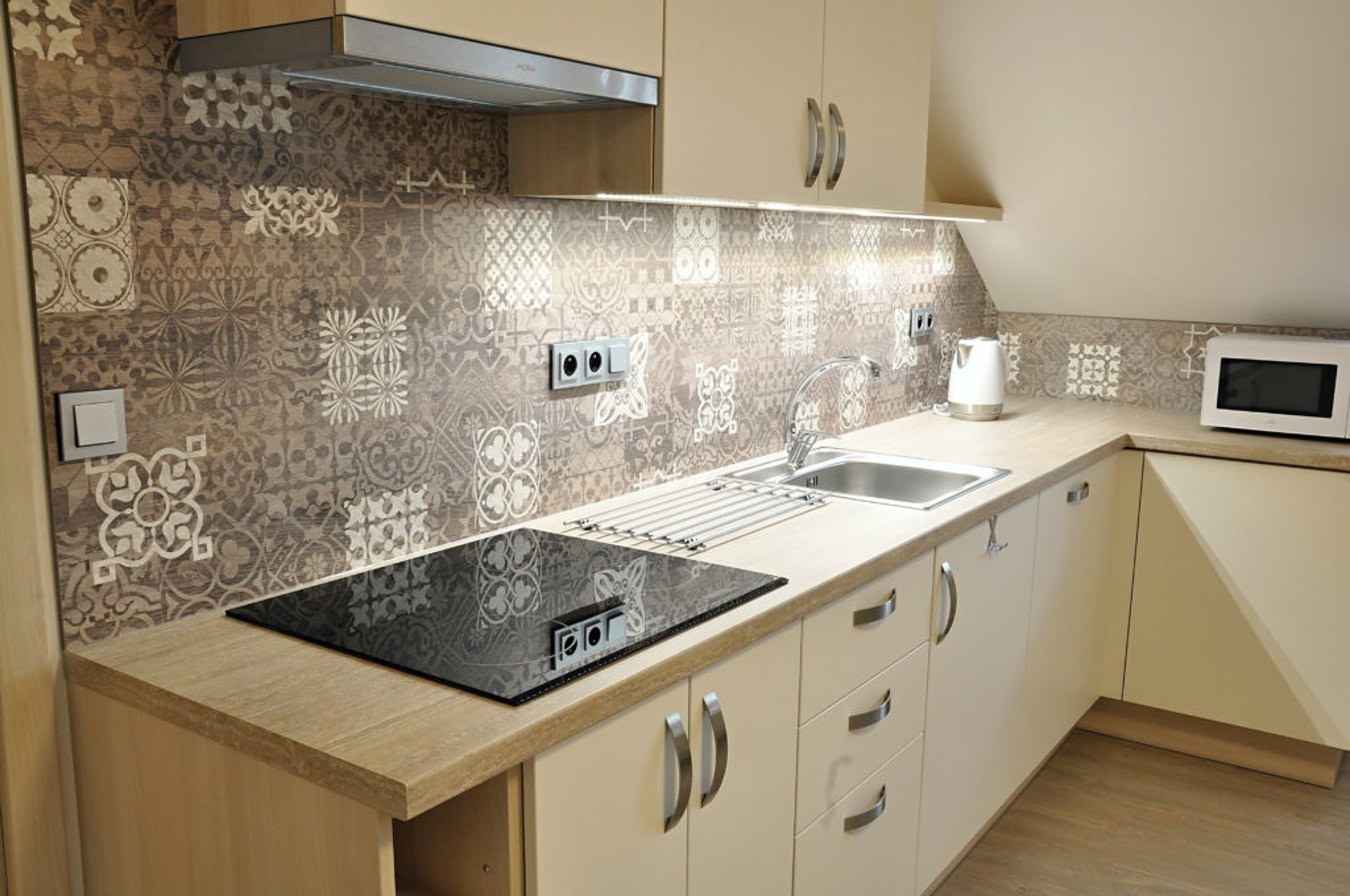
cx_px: 675
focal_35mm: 32
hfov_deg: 59.6
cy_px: 448
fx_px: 1180
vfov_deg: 41.6
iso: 640
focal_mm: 21
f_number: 18
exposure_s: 1/2.5
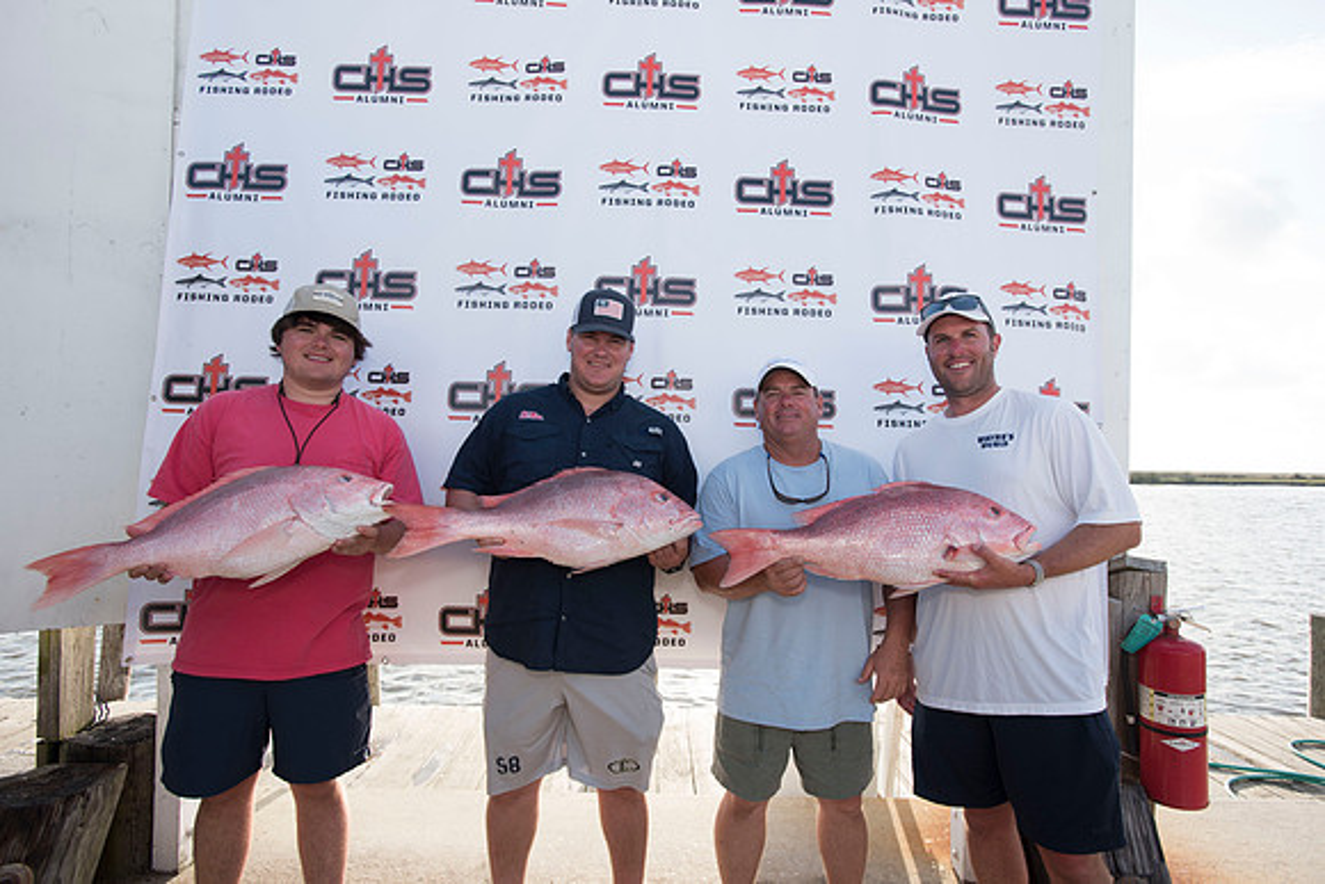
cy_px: 442
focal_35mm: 20
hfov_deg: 84.0
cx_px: 662
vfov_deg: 62.0
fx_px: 736
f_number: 4.5
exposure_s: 1/500
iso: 250
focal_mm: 20
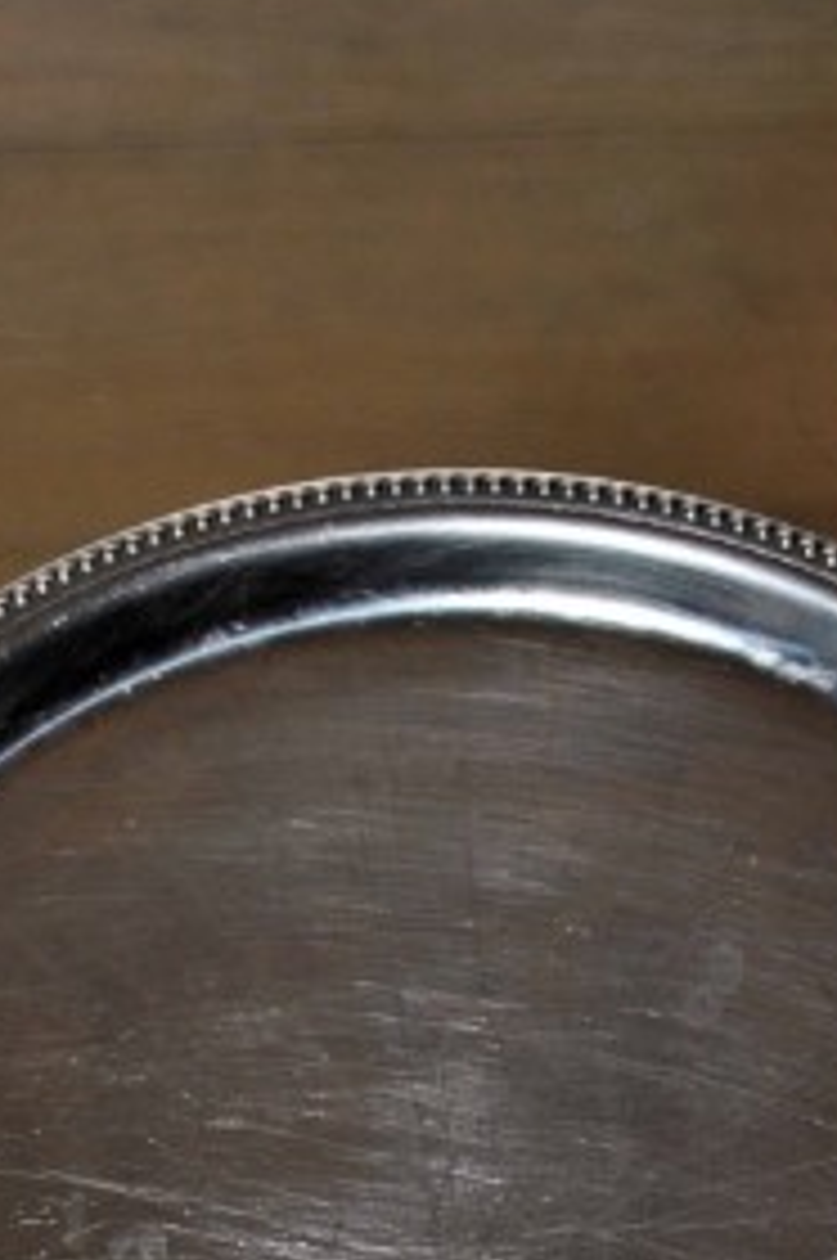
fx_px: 3845
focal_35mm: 110
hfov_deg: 12.4
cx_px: 430
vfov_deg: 18.0
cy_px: 1377
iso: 200
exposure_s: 1/60
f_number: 4.8
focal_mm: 32
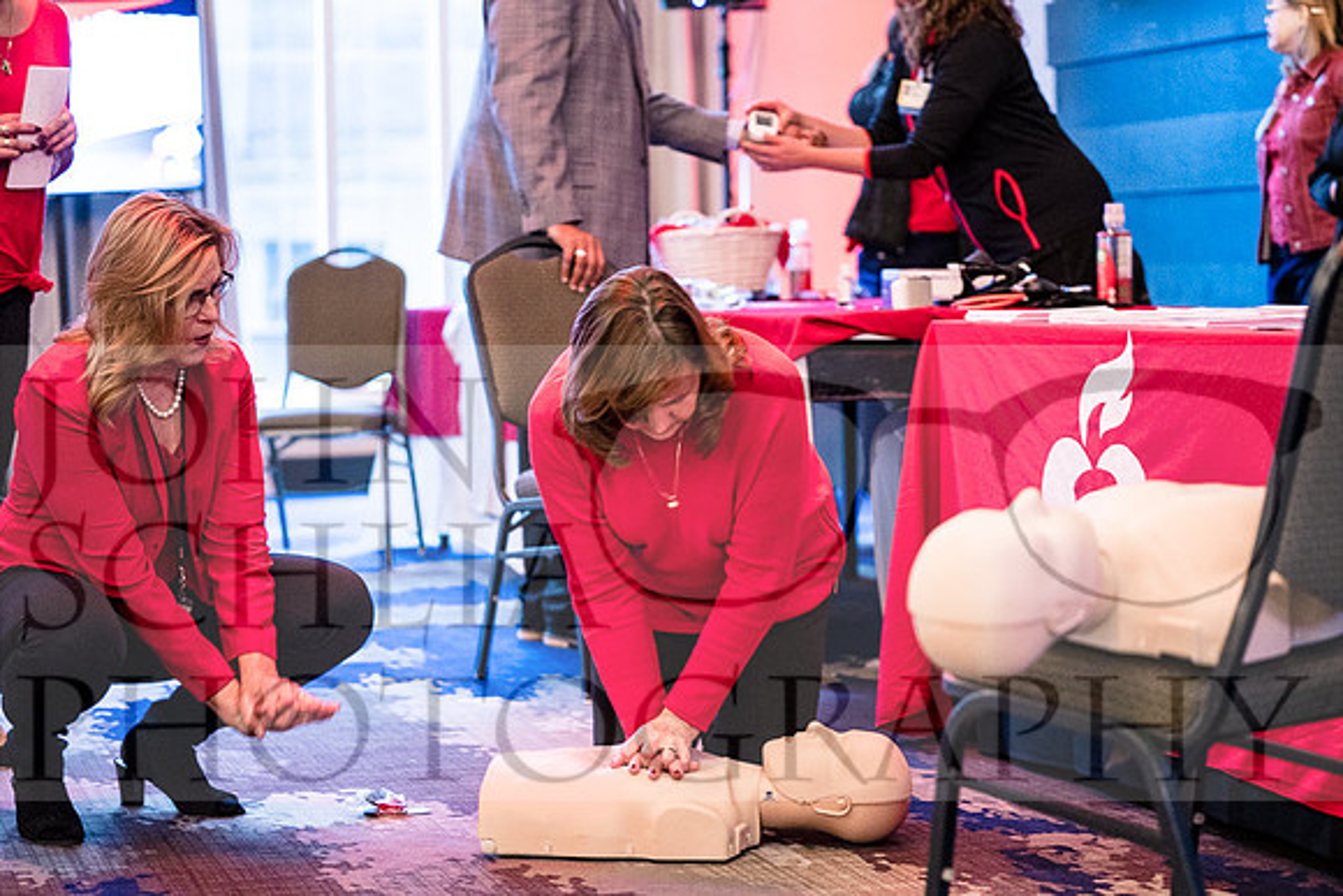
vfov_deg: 18.0
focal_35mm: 76
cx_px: 672
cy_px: 448
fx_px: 2836
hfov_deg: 26.6
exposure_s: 1/60
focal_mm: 76
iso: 5000
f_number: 2.8
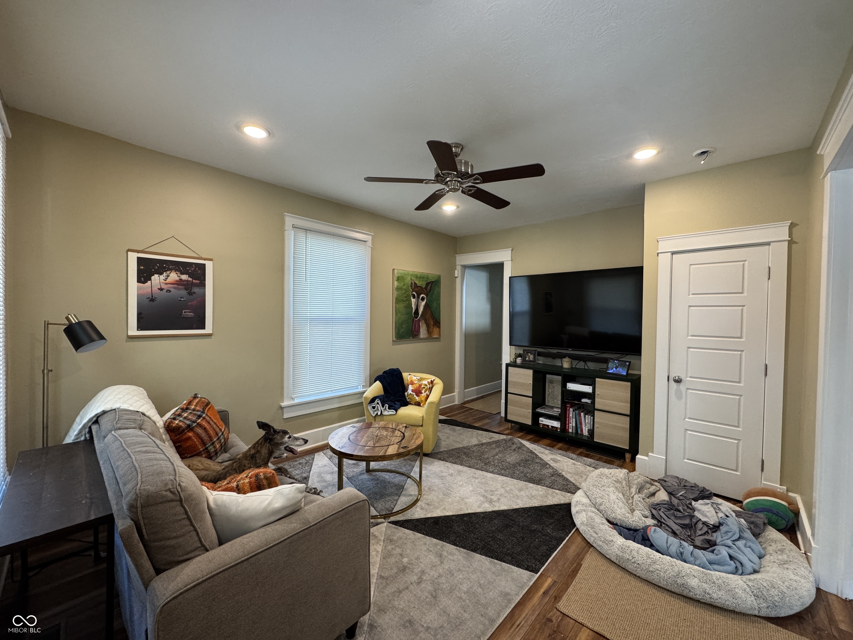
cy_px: 320
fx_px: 345
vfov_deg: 85.7
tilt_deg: -1.4
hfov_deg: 102.1
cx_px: 426
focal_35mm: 14
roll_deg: -0.9
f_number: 2.2
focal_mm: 2.22
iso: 200
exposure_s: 1/60
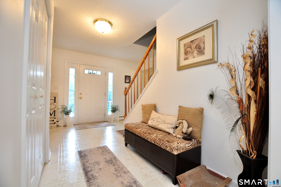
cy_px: 94
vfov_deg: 77.2
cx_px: 140
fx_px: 117
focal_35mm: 15
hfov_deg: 100.5
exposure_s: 1/50
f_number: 4
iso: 640
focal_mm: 10
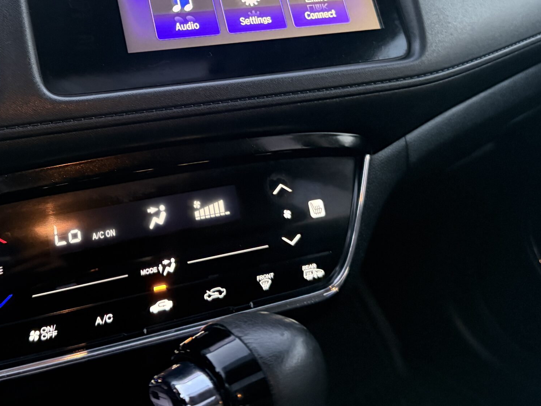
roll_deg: -1.5
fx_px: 641
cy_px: 69
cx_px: 142
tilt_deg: -12.5
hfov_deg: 44.4
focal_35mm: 41
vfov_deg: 33.9
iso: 800
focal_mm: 6.76
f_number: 1.78
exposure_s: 1/55
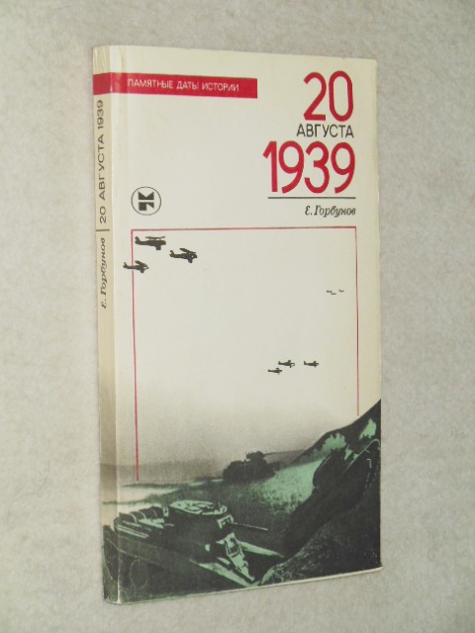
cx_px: 238
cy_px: 316
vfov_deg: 17.7
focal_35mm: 111
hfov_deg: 13.3
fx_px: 2031
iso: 200
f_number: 4.8
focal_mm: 19.7
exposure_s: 1/60
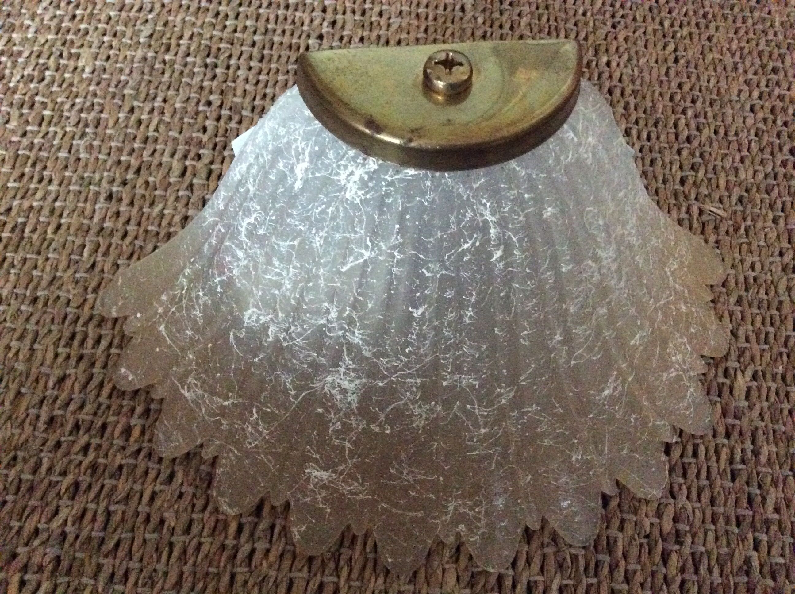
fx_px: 734
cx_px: 398
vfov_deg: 44.1
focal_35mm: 32
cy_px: 297
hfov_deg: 56.9
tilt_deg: -63.9
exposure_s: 1/17
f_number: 2.4
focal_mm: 3.3
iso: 800
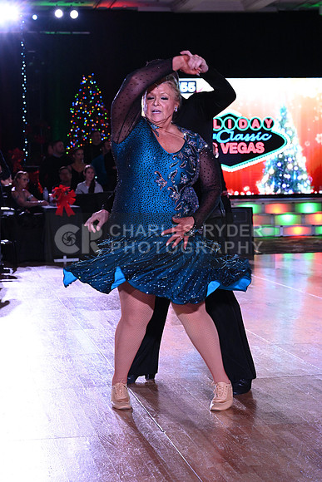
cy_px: 241
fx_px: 1046
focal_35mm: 78
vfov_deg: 26.0
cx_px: 161
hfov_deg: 17.5
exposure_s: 1/320
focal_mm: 78
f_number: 7.1
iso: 5000
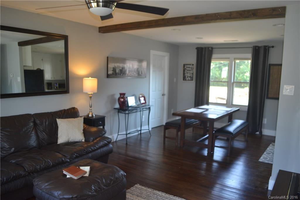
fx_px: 225
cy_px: 100
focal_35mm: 27
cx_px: 150
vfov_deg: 47.9
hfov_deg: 67.4
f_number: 3.5
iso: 400
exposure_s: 1/60
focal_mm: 18
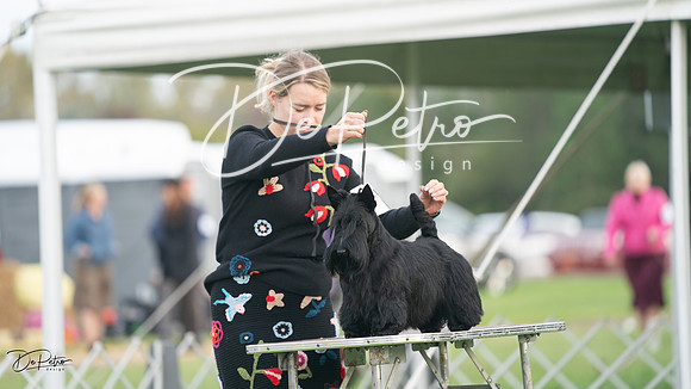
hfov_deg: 10.3
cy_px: 194
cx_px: 346
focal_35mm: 209
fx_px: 3838
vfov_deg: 5.8
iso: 640
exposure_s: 1/1000
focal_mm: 200
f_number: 3.2
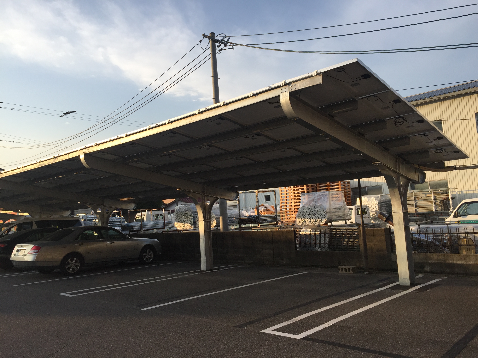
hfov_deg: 61.7
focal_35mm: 29
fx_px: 400
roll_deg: +3.2
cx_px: 239
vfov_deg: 48.2
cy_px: 179
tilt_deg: +3.9
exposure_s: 1/1041
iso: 32
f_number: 2.2
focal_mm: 4.15
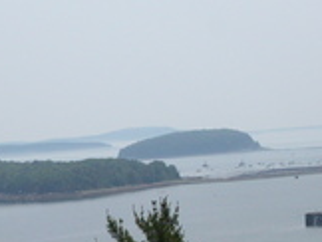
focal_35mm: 185
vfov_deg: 8.0
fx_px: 1723
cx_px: 52
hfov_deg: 10.6
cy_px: 234
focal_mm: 15.4
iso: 100
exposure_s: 1/750
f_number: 8
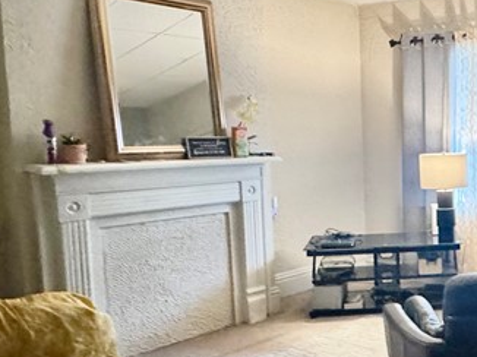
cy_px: 192
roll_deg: -0.5
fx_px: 606
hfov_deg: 36.8
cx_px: 515
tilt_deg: -7.5
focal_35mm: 44
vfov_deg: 32.8
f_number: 2.2
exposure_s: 1/40
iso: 1000
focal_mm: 2.22
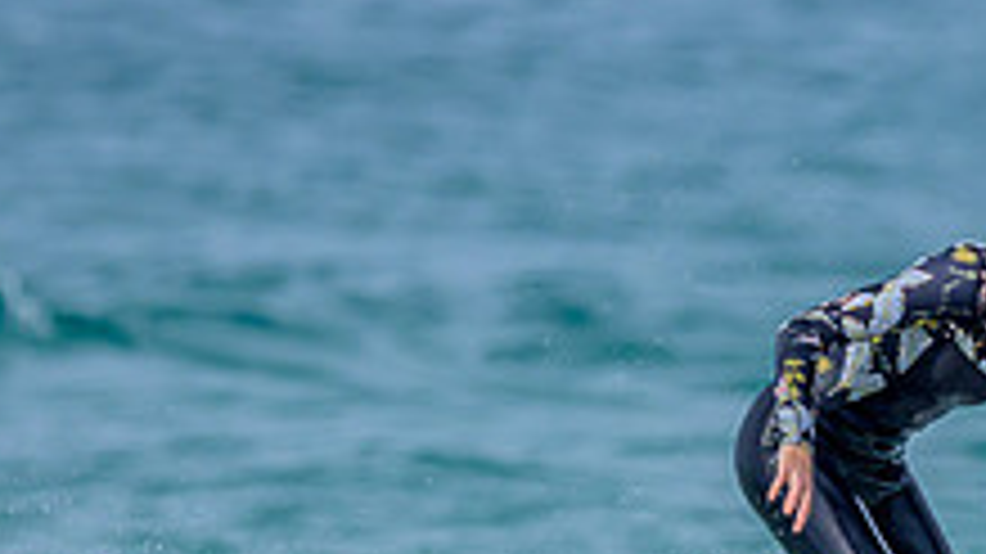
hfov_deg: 0.7
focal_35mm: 3049
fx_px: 79686
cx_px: 1256
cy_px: 1004
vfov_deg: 0.4
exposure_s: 1/2000
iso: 280
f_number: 6.3
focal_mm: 800
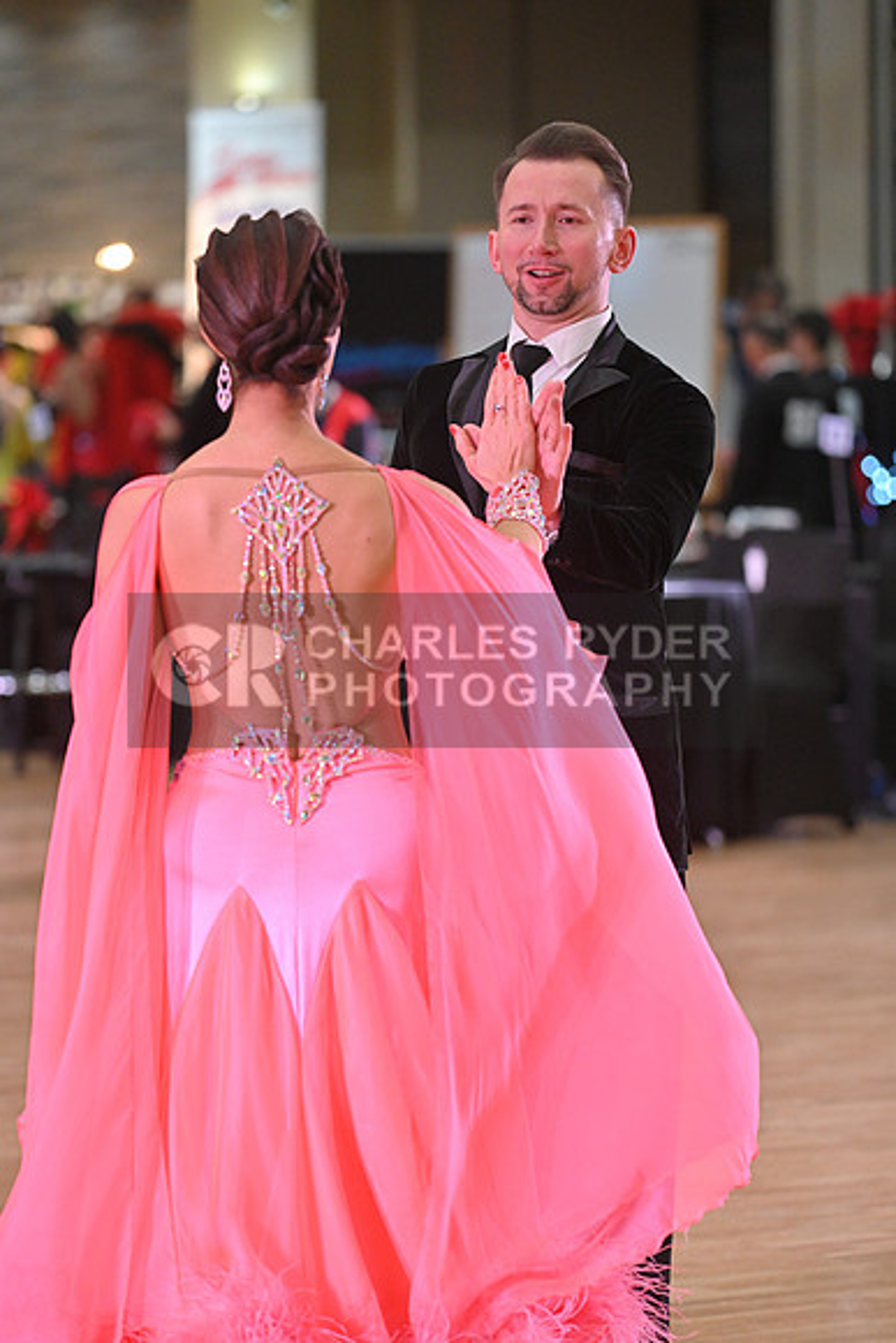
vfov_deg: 10.8
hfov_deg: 7.2
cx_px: 448
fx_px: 7089
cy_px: 672
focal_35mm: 190
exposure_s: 1/400
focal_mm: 190
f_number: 5
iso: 3200
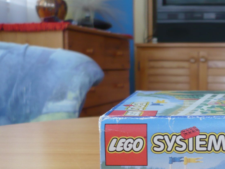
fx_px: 409
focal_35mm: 63
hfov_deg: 29.8
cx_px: 188
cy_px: 132
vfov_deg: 23.0
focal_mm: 5.8
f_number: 2.8
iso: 100
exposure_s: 1/15
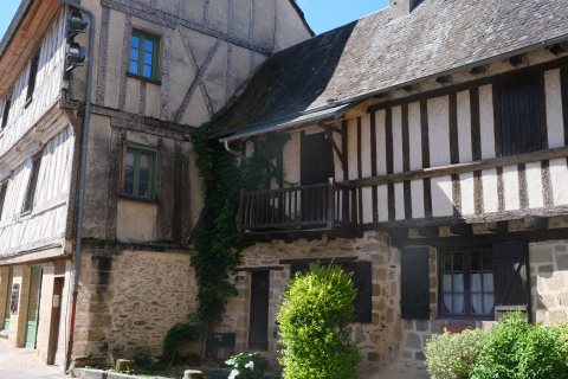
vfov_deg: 36.9
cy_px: 190
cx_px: 284
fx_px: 568
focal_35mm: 36
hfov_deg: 53.1
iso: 320
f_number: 7.1
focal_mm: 24.3
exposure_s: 1/250
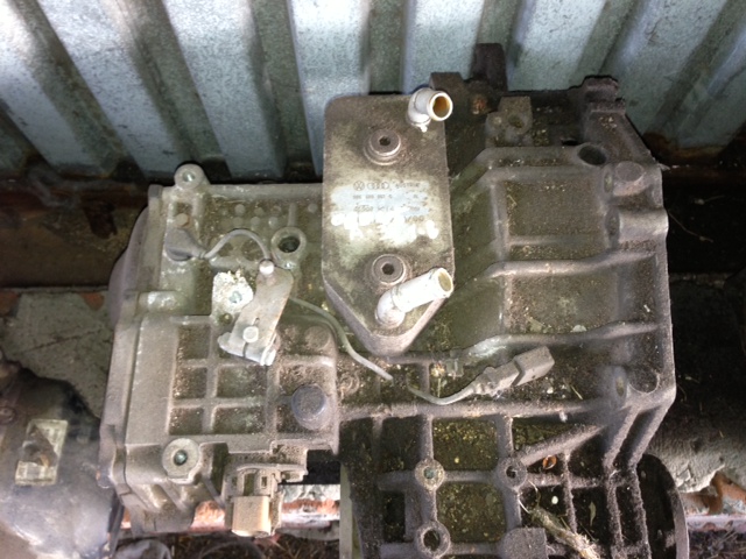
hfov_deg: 55.4
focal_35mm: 33
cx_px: 373
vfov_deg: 42.9
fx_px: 711
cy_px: 280
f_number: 2.4
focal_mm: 4.13
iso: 125
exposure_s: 1/20
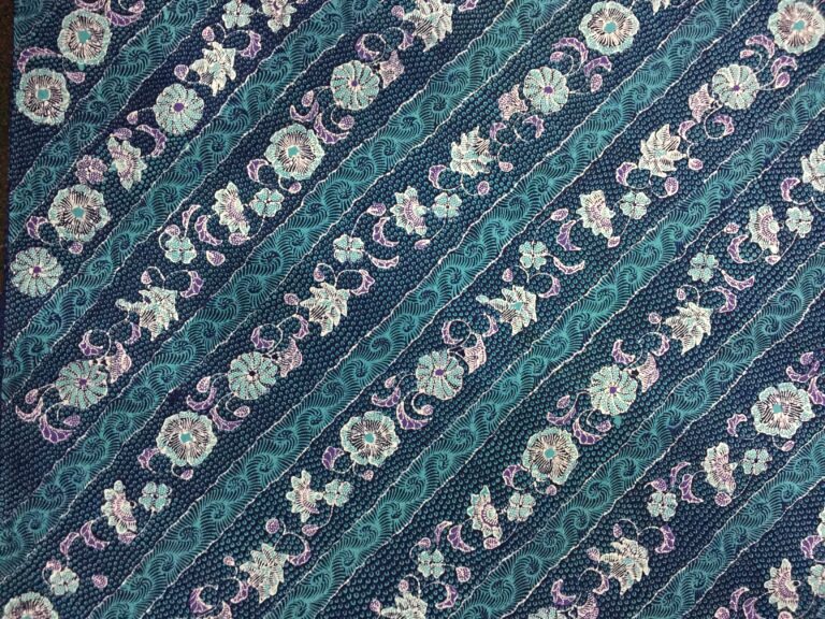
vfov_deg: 48.2
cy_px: 310
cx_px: 412
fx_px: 691
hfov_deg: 61.7
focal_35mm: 29
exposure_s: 1/17
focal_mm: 4.15
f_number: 2.2
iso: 320
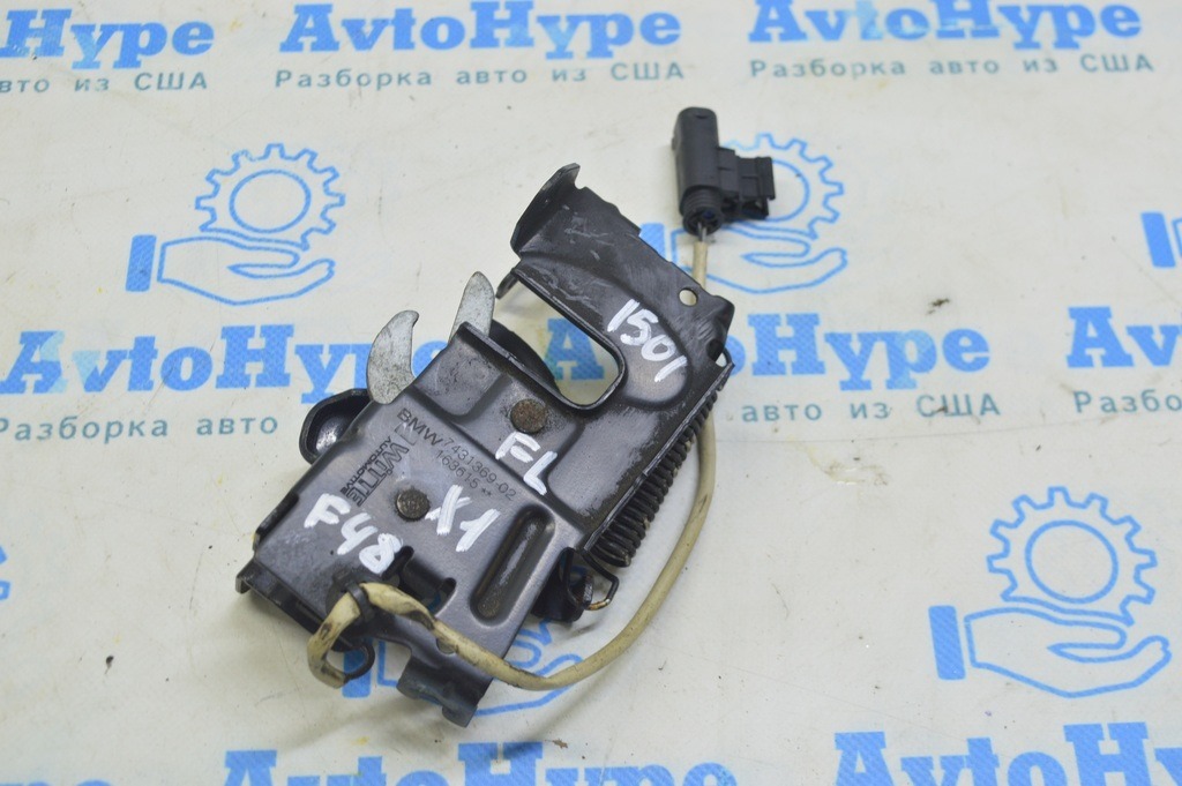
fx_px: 1673
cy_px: 393
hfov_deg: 38.9
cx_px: 591
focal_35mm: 51
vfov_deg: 26.4
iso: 400
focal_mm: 34
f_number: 5.6
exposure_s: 1/20
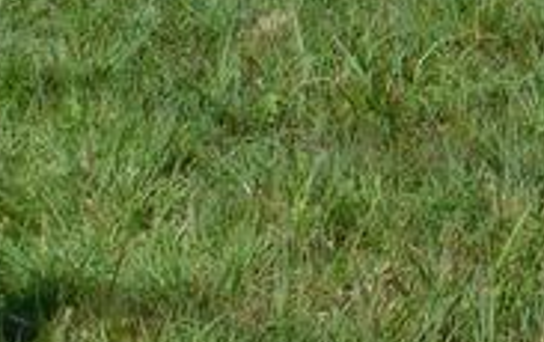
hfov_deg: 12.8
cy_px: -610
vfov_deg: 8.2
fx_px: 2108
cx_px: 1094
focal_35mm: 142
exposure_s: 1/400
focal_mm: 4.1
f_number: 6
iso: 125
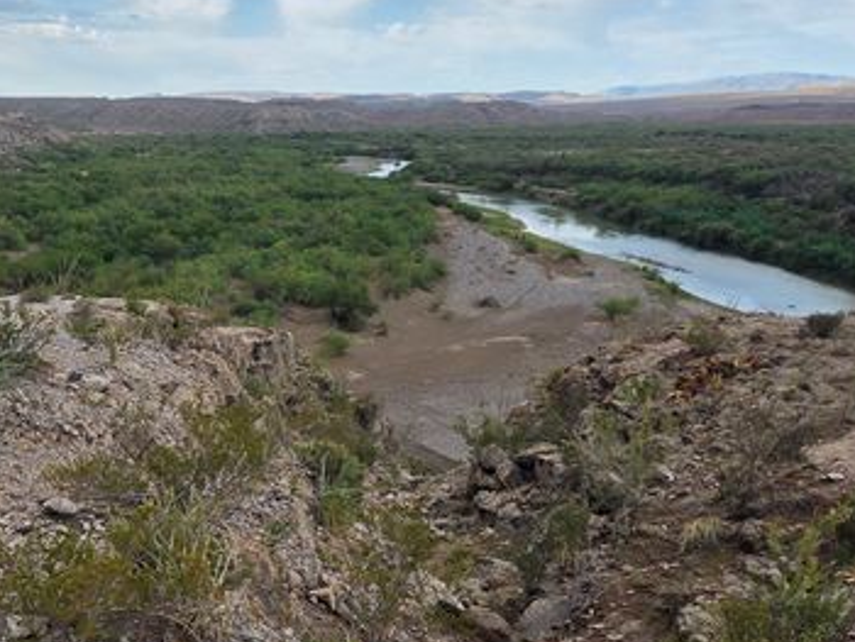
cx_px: 173
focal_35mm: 42
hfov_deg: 42.8
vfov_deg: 34.3
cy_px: 366
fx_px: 1038
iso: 80
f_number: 1.8
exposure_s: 1/3282
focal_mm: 5.4
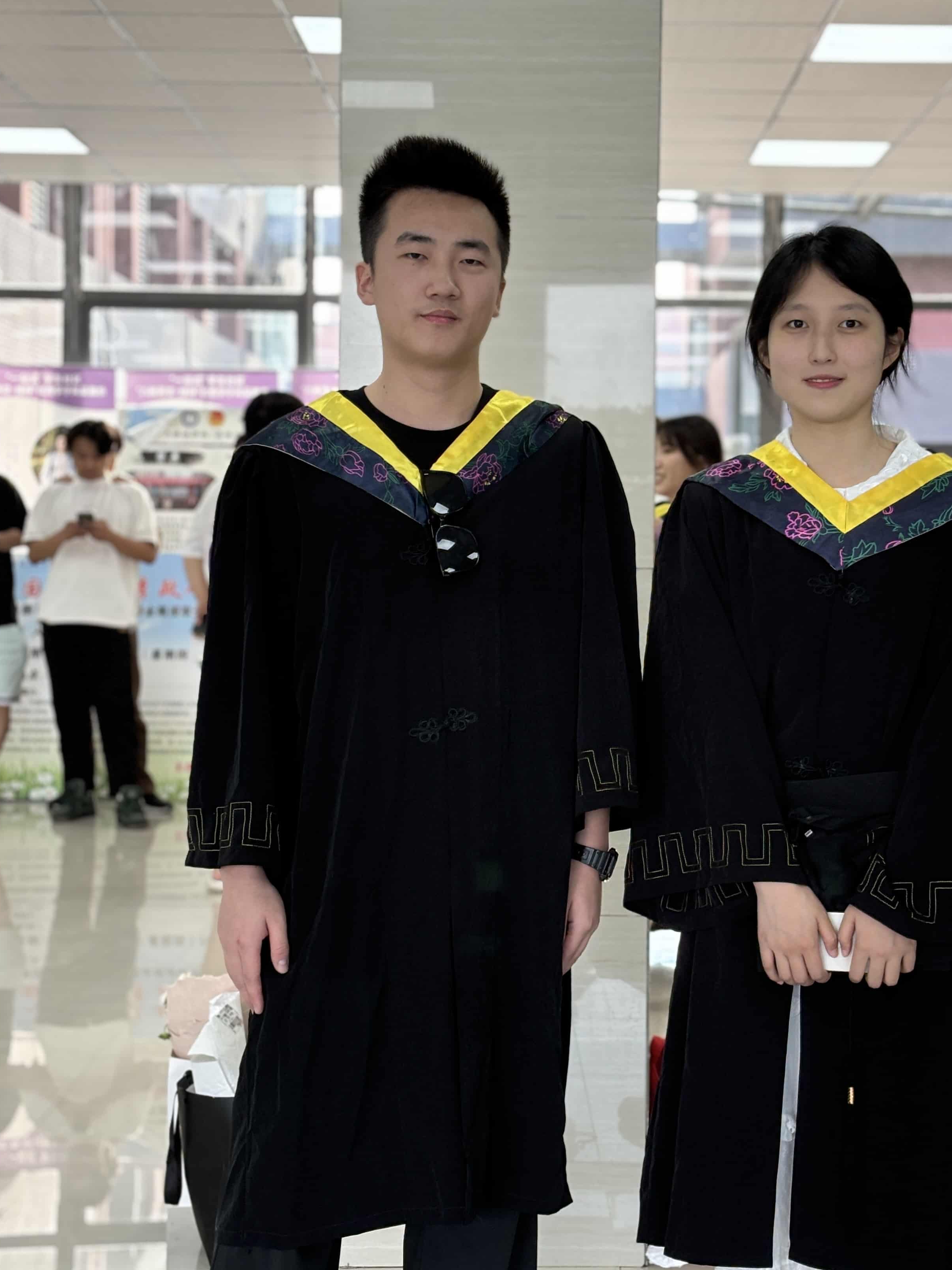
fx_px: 2384
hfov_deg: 22.5
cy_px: 597
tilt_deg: -1.8
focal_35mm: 65
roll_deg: -1.6
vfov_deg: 29.8
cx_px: 577
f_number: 1.6
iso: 80
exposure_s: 1/100
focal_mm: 5.96
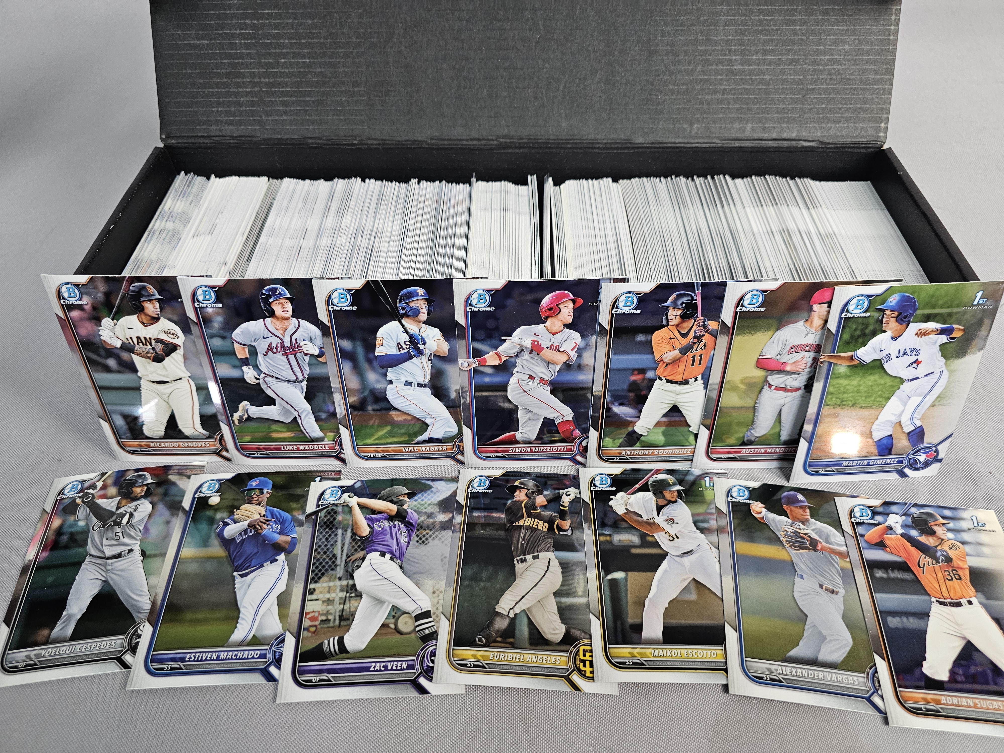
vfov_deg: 58.9
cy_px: 376
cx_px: 502
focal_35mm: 23
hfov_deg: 73.9
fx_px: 667
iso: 320
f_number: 1.7
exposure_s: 1/120
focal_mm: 6.3
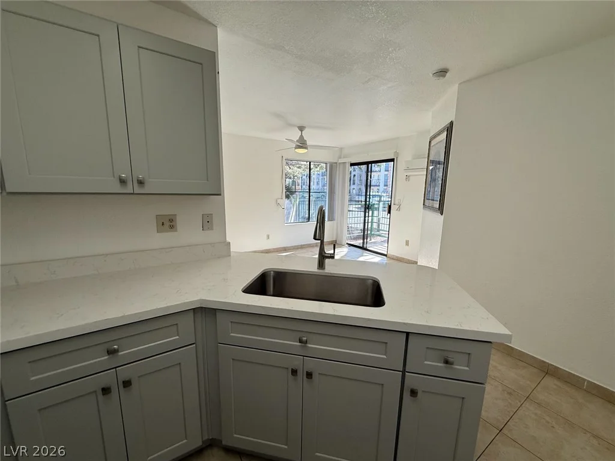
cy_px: 230
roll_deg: -1.5
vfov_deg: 85.7
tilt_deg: -10.1
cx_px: 308
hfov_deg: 102.1
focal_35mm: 14
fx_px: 249
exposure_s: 1/231
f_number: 2.2
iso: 64
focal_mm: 2.22
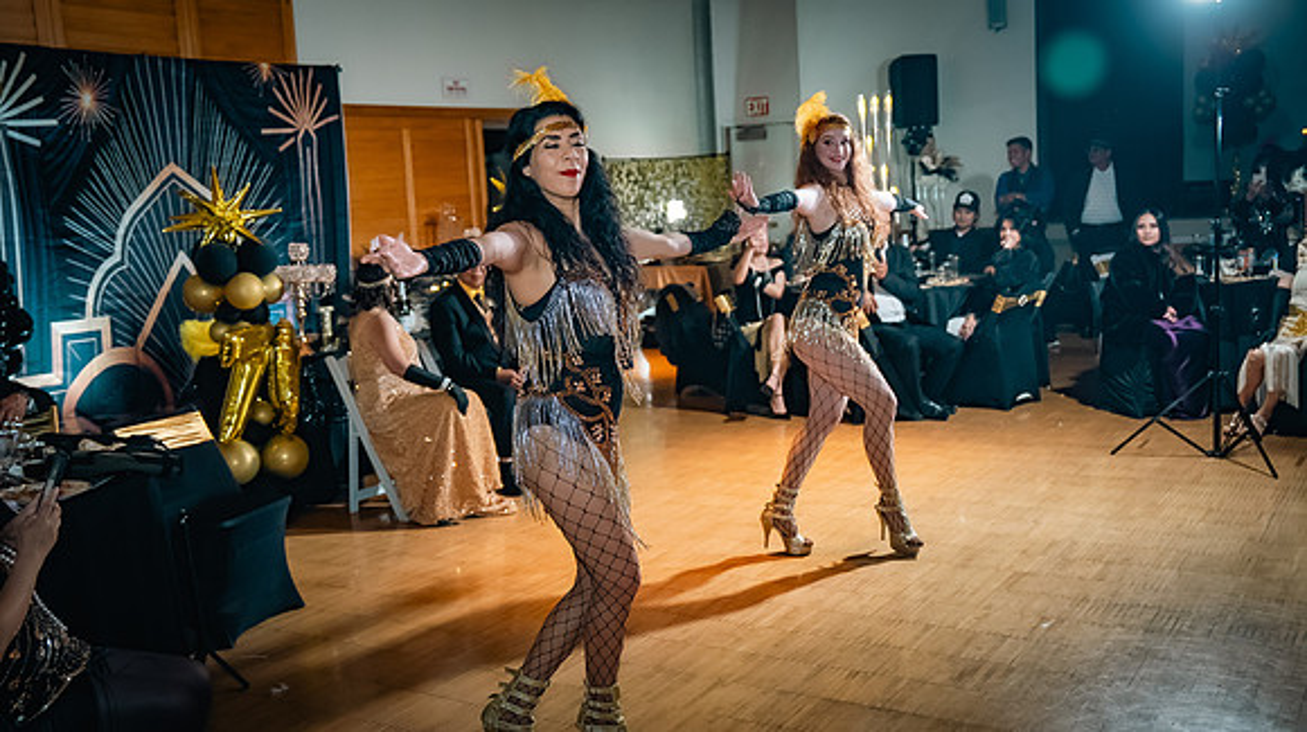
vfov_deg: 31.3
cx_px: 654
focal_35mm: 38
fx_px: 1306
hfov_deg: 53.2
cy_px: 366
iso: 1250
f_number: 2.8
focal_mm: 36
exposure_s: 1/125
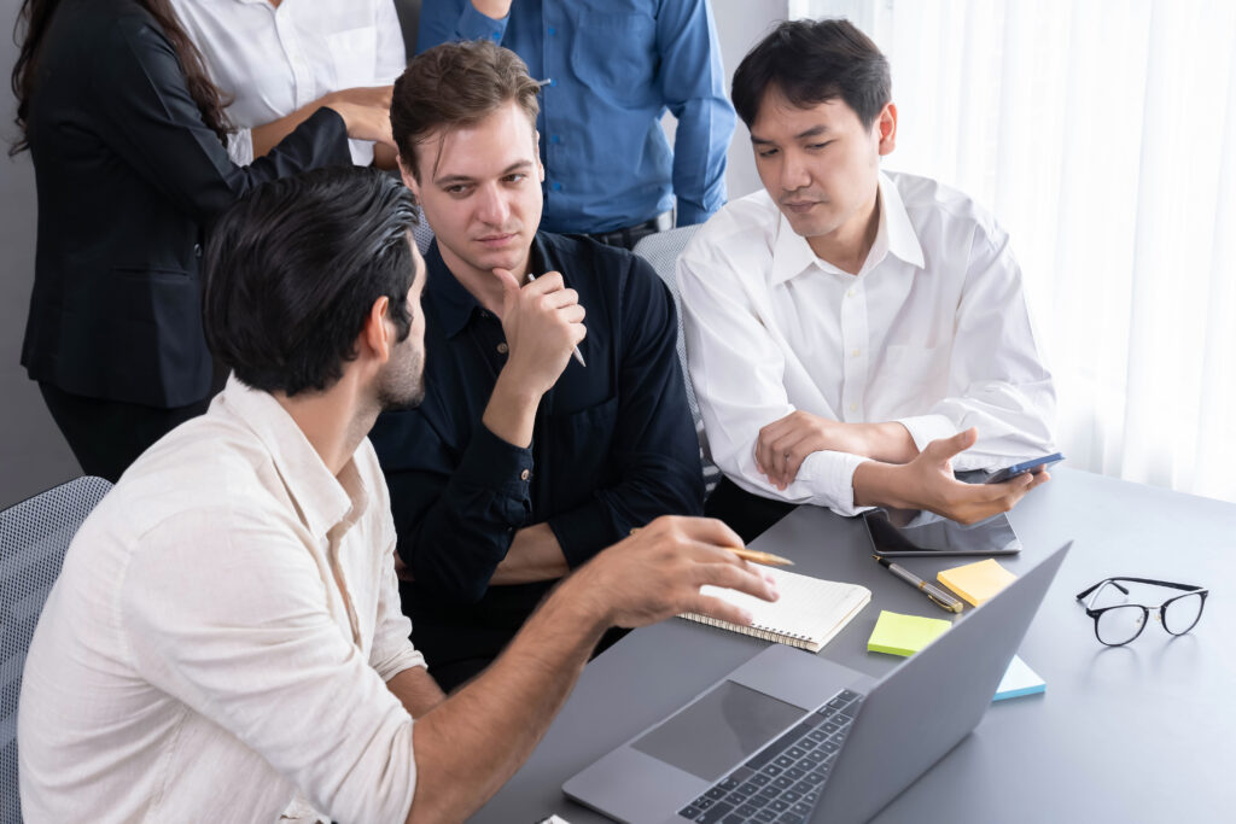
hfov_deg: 40.3
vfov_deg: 27.5
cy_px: 412
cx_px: 618
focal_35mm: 49
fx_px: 1682
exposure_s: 1/200
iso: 400
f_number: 5
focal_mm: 49
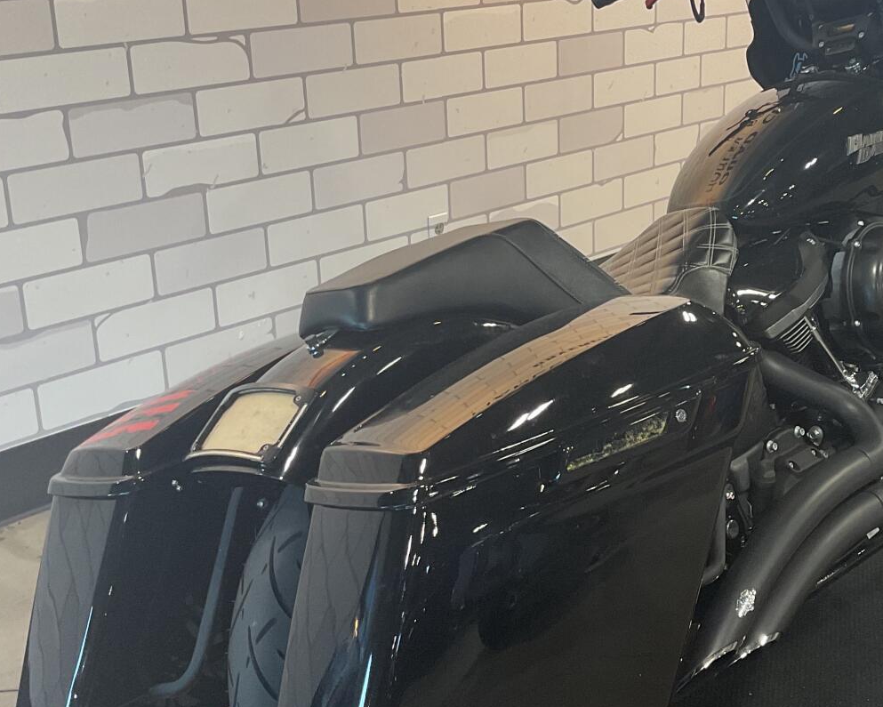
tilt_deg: -20.5
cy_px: 374
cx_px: 641
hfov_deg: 32.5
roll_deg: +0.5
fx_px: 1490
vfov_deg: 26.7
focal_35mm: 57
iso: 64
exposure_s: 1/50
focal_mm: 3
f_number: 1.8
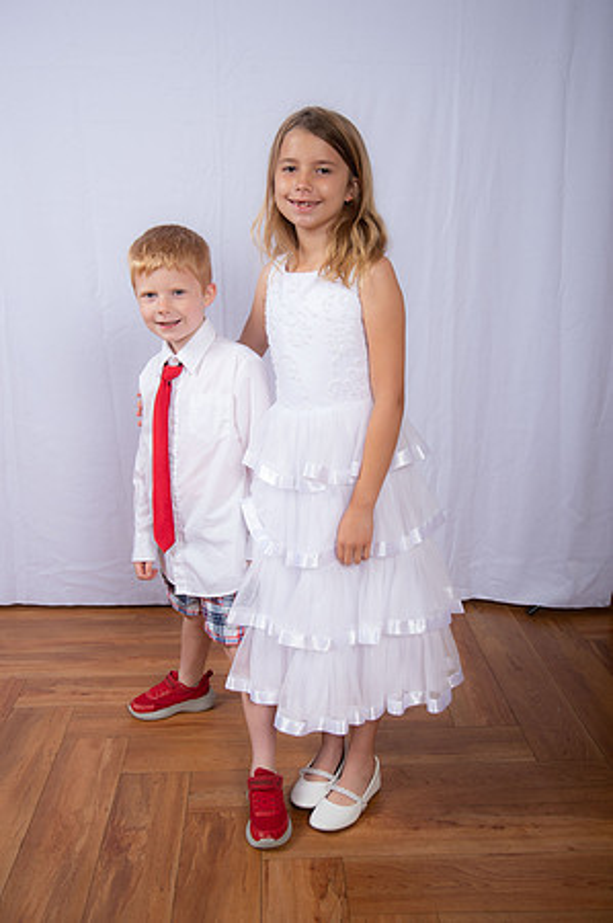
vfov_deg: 48.5
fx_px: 1024
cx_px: 306
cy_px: 462
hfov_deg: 33.3
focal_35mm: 40
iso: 250
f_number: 7.1
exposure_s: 1/160
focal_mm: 40
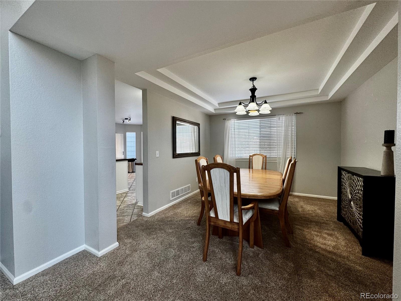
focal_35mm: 14
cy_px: 150
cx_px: 200
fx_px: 162
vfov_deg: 85.7
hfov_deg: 102.1
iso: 125
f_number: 2.2
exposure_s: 1/120
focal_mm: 2.22
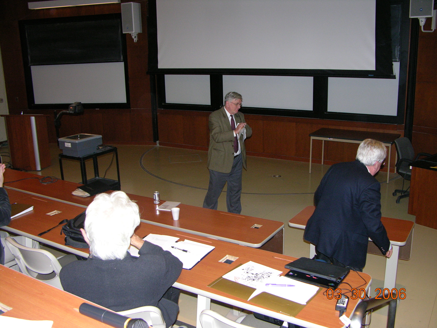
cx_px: 218
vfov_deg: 40.7
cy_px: 164
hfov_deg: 52.6
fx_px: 442
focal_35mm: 35
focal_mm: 8.9
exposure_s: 1/60.1
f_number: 2.8
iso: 200
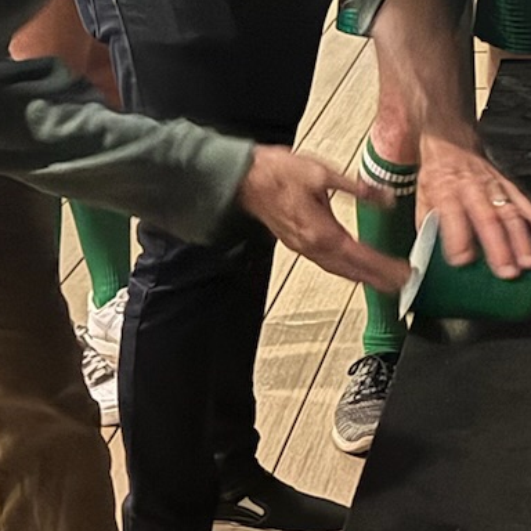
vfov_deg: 15.1
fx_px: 1961
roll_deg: -0.6
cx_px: 913
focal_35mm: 113
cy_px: -39
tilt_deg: -11.3
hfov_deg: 13.9
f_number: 1.78
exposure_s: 1/24
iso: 2000
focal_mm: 6.76
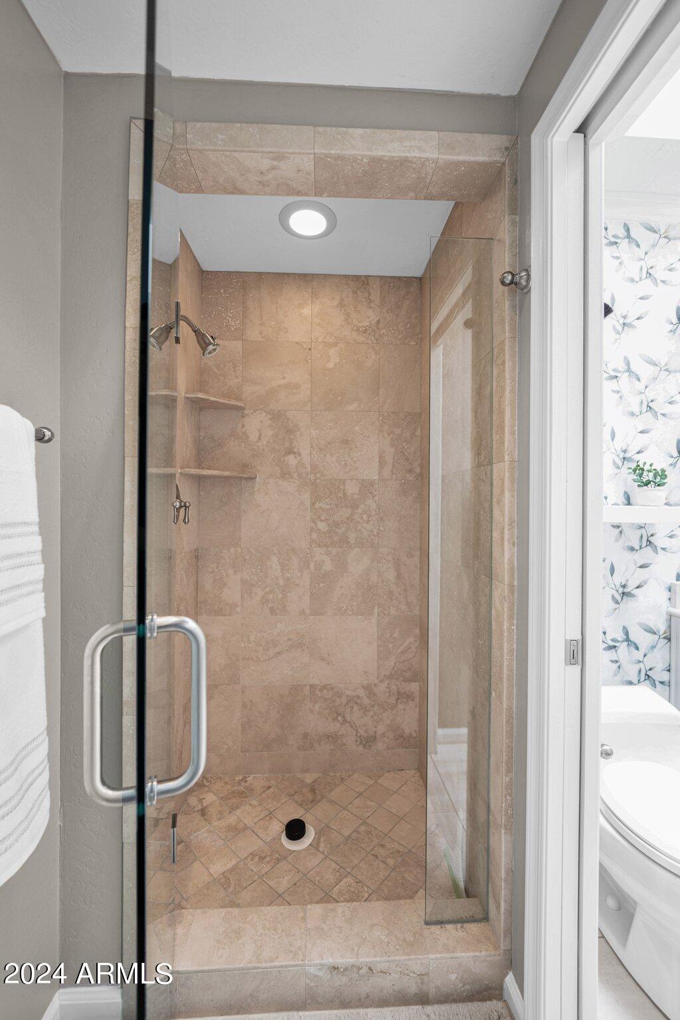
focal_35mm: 13
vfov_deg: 108.3
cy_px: 510
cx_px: 340
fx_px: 368
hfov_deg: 85.4
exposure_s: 1/5
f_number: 4
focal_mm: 13
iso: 100
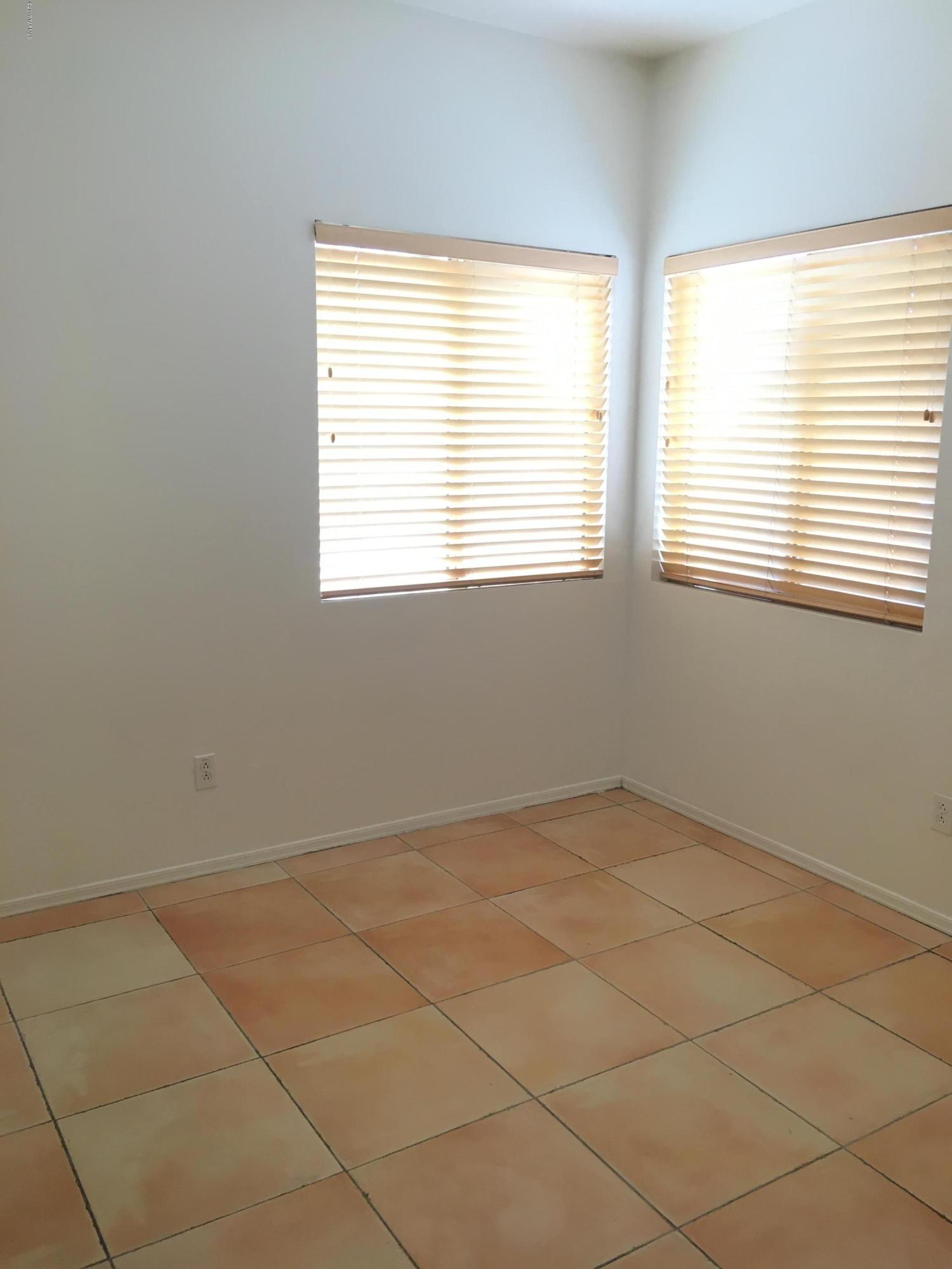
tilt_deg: -10.4
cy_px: 634
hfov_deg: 48.2
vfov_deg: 61.7
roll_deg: -0.5
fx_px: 1063
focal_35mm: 29
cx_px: 476
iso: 25
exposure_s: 1/30
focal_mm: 4.15
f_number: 2.2
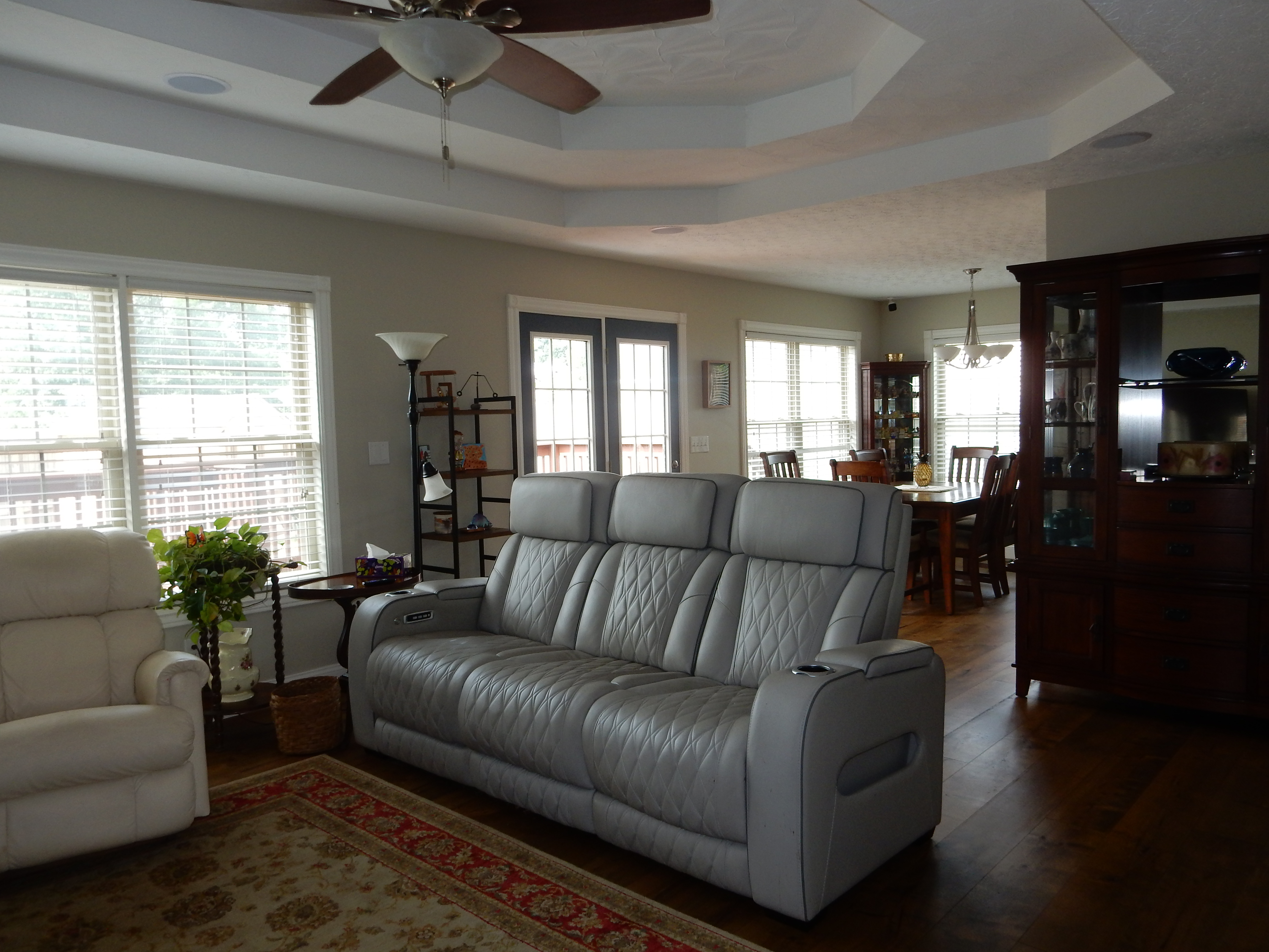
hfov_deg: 69.4
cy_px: 476
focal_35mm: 25
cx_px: 634
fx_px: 916
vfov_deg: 54.9
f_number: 3.7
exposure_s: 1/50
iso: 125
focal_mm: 4.5
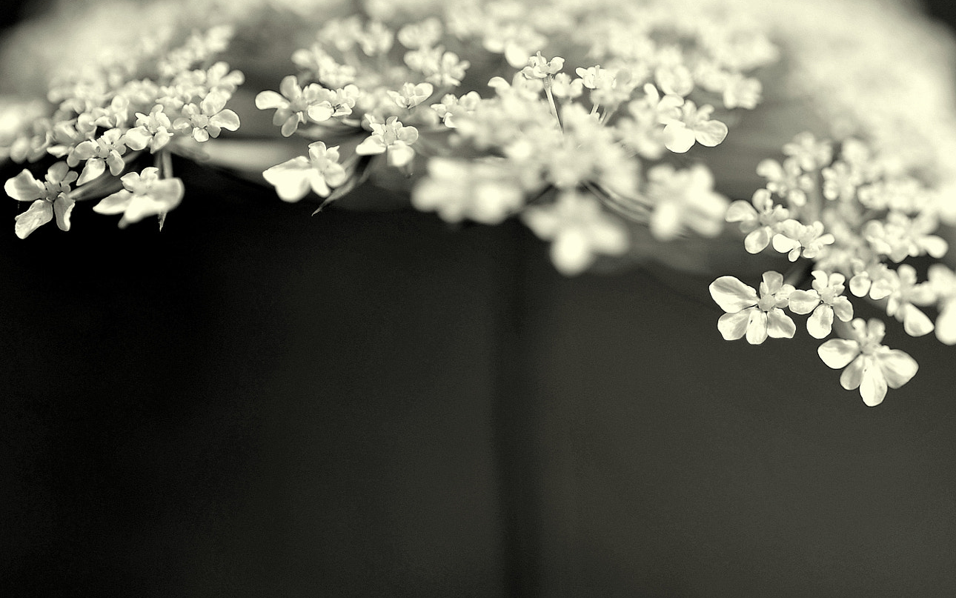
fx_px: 2528
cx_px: 611
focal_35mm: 97
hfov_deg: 21.4
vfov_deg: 13.5
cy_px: 259
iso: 200
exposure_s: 1/2000
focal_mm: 60
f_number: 3.3
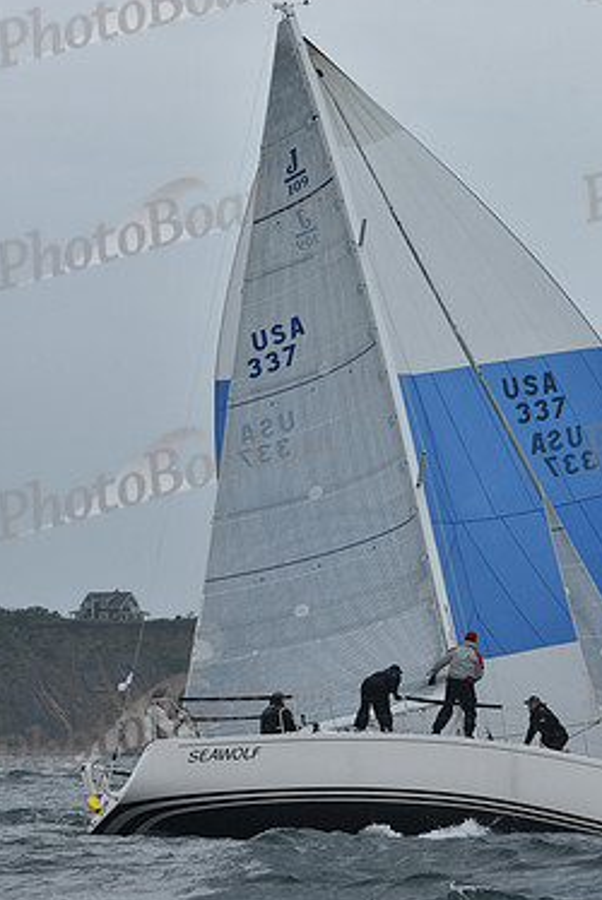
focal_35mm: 155
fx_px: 3880
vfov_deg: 13.2
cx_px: 459
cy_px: 320
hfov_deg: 8.9
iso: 320
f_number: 8
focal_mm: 100
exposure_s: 1/1000
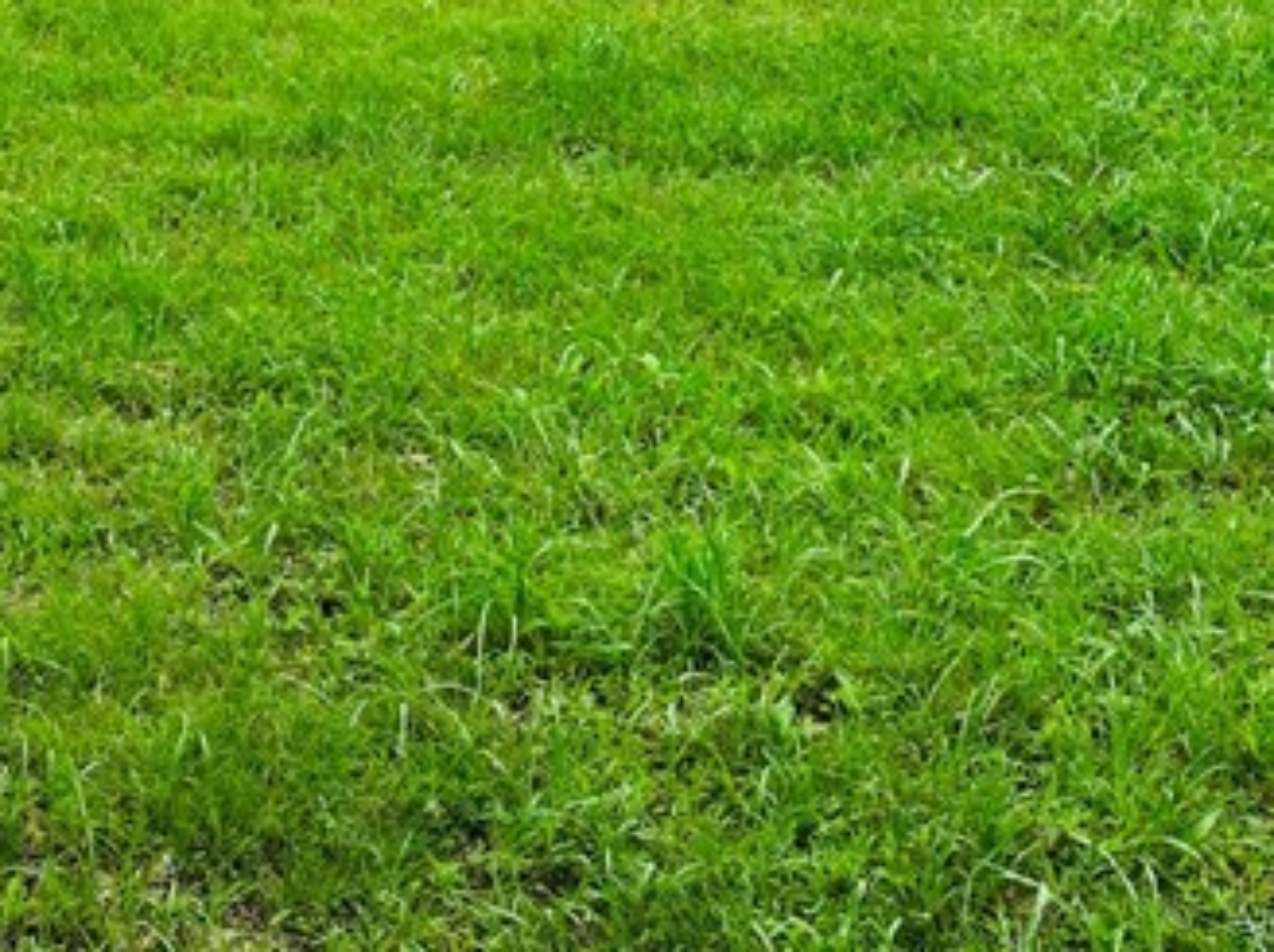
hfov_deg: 25.7
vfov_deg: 17.4
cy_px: -519
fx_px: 2756
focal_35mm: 75
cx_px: 311
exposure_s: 1/1000
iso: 200
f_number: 2.8
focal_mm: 12.29
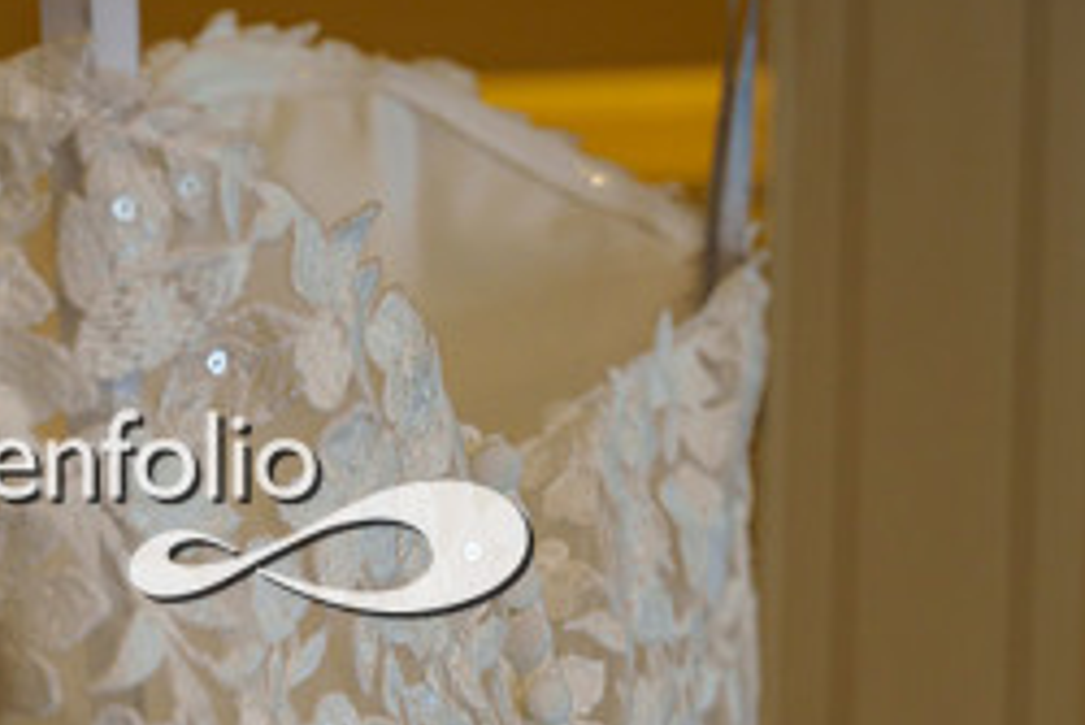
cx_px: 230
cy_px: 571
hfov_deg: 23.8
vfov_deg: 16.2
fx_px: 2533
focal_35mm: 84
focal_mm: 36
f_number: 3.5
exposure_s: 1/200
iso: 800
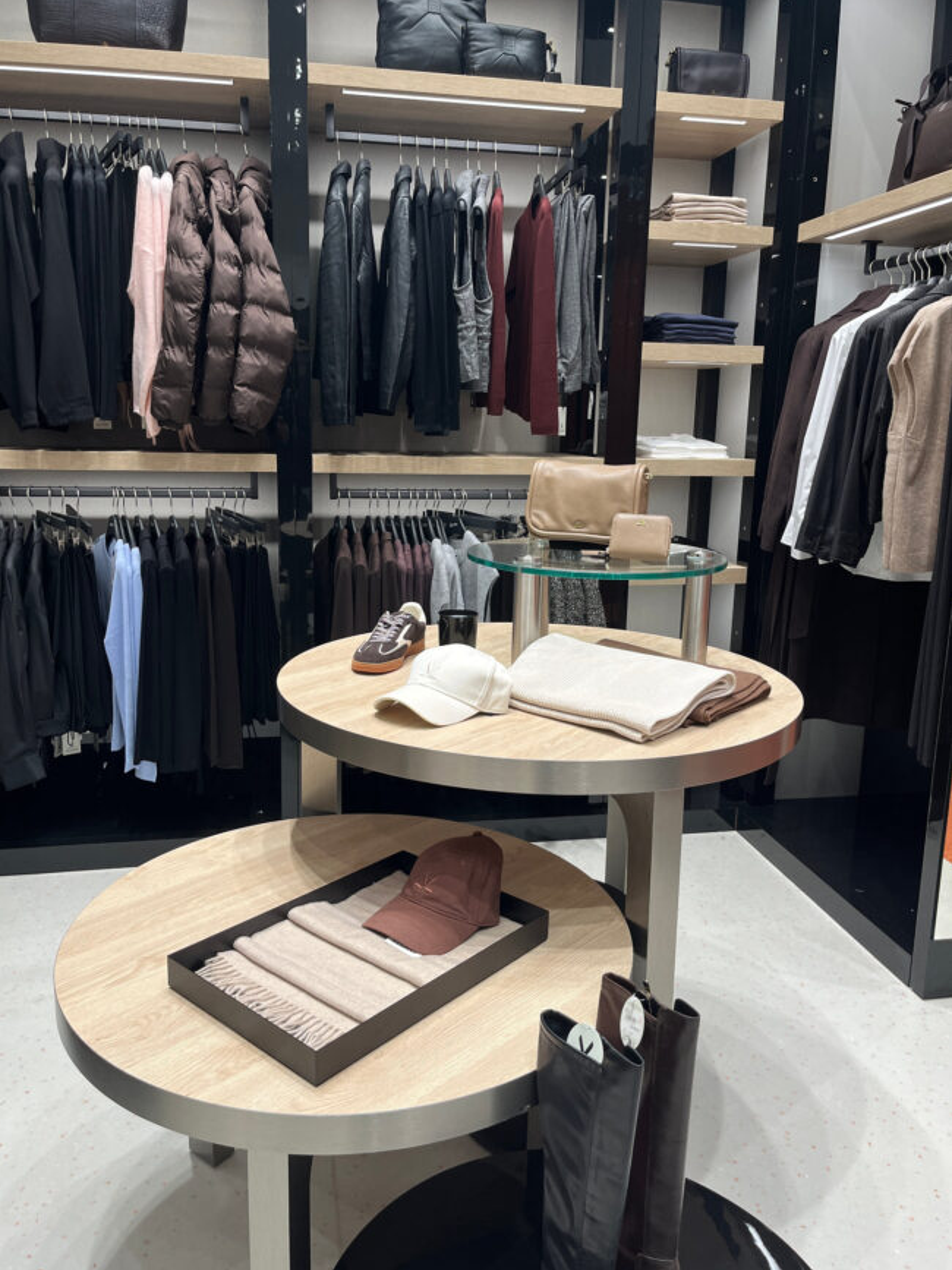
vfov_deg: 65.3
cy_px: 618
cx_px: 459
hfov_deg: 51.3
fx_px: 990
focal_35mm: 27
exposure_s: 1/100
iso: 80
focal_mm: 5.1
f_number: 1.6
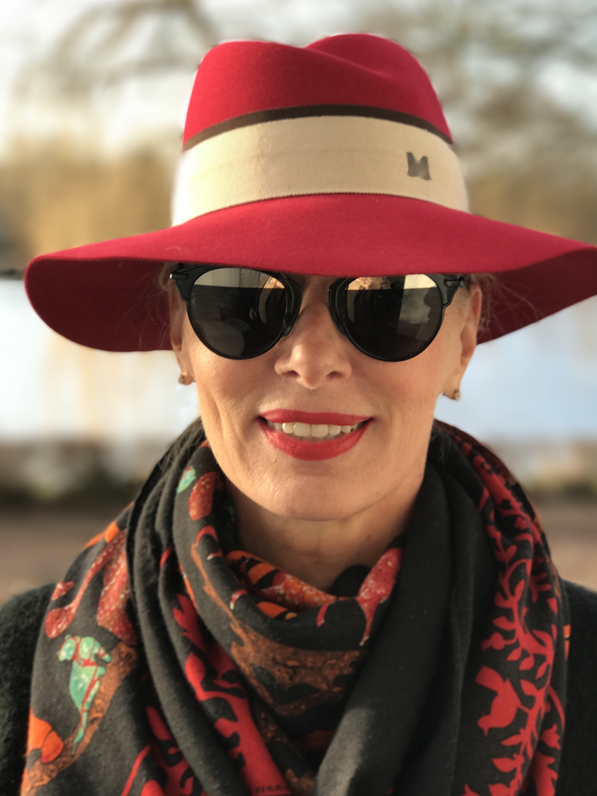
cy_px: 403
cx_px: 343
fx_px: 1517
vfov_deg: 29.4
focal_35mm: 66
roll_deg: -1.9
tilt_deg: -5.3
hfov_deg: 22.2
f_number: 2.8
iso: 25
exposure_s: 1/100
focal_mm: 6.6
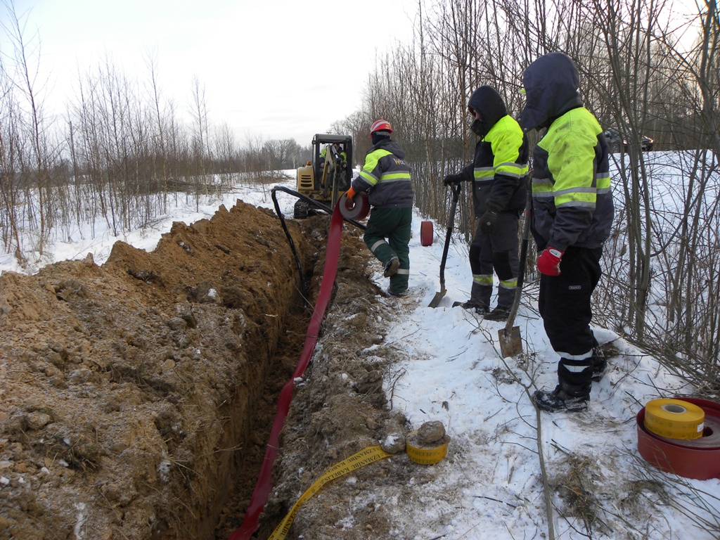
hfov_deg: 67.3
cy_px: 270
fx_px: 541
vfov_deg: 53.1
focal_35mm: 26
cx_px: 360
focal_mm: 4.6
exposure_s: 1/134
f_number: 3.5
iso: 64
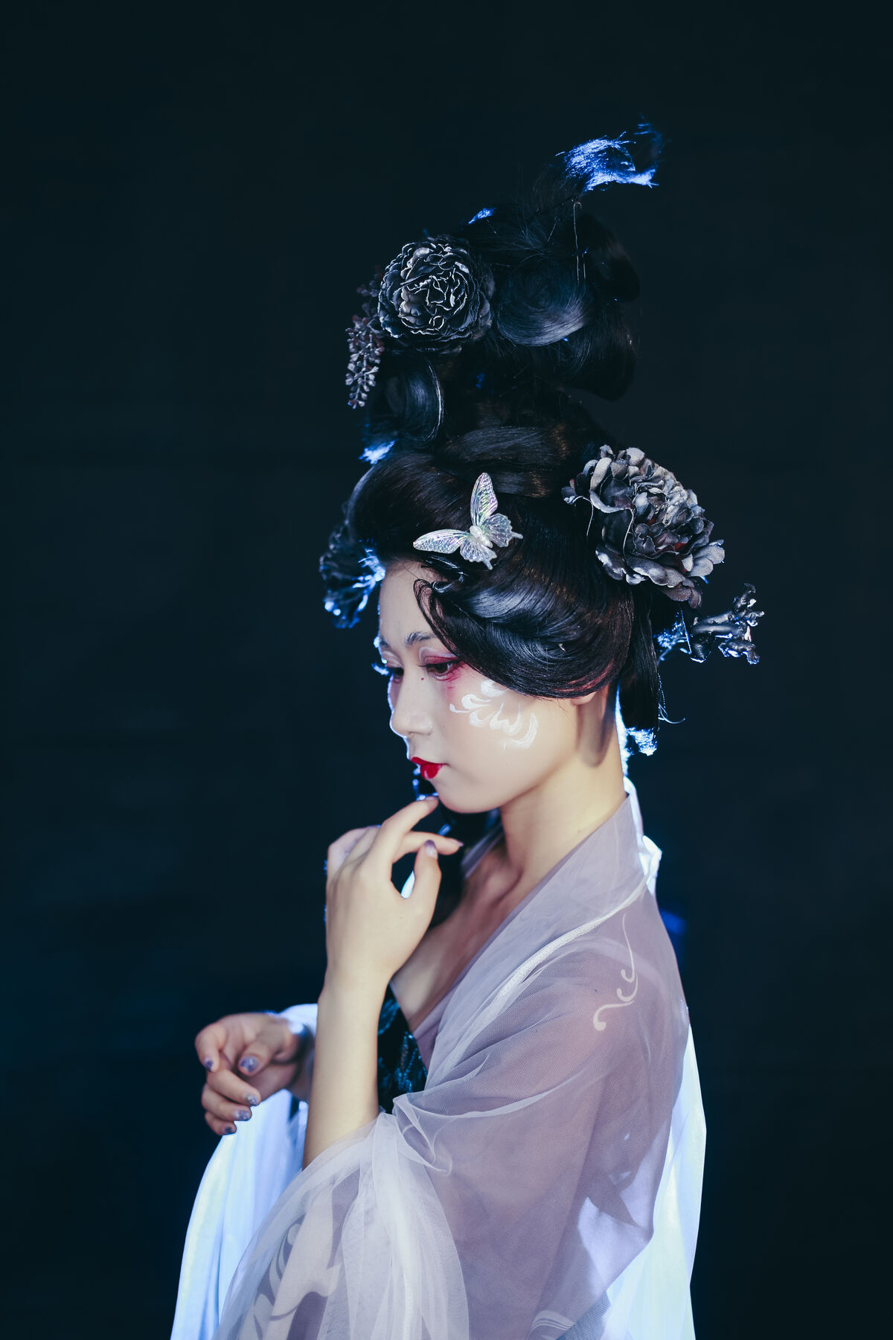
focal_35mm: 49
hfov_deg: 27.5
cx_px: 446
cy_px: 670
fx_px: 1823
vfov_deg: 40.3
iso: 320
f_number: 2
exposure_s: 1/100
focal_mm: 50
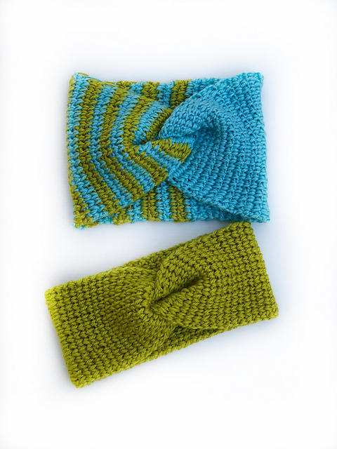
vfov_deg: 33.8
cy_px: 224
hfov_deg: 25.7
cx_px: 168
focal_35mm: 57
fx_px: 740
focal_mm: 6.6
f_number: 2.8
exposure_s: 1/120
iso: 32
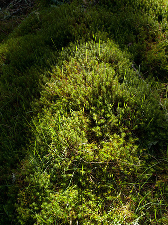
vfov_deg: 44.8
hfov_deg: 34.3
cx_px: 84
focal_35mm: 42
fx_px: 272
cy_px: 112
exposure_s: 1/60
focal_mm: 21
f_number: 5.6
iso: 200
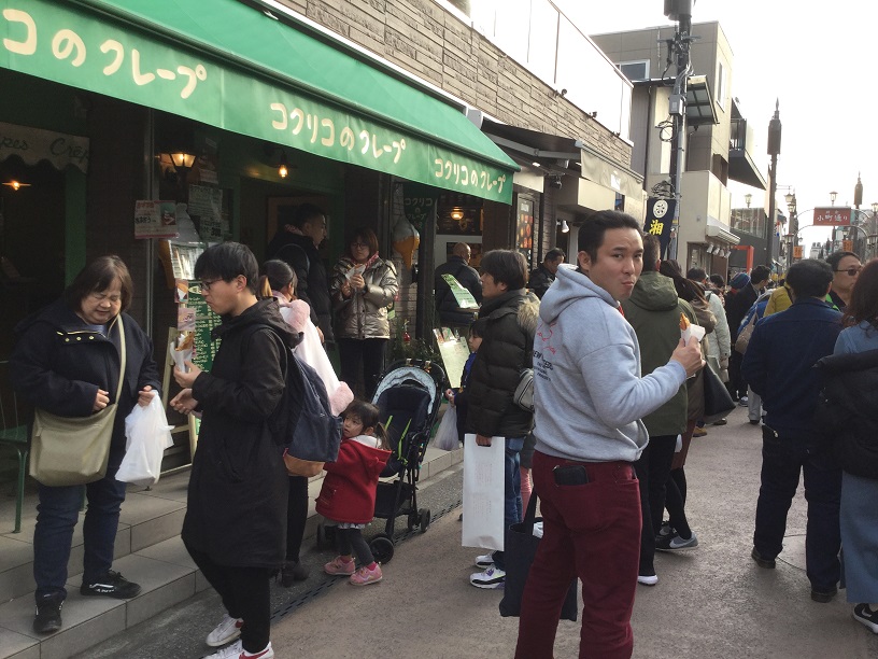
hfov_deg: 58.4
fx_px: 786
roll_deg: -0.3
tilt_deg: -6.3
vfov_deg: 45.4
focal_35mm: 31
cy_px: 330
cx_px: 439
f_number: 2.4
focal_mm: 3.3
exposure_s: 1/273
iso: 25
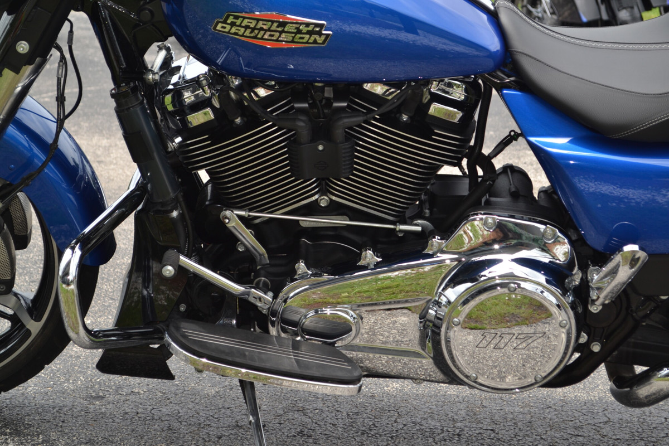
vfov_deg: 16.6
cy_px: 223
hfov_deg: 24.6
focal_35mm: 82
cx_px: 334
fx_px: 1533
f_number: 8
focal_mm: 55
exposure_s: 1/200
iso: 100
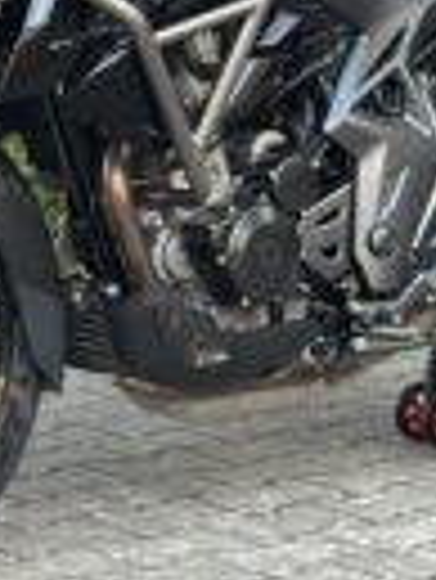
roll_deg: -0.3
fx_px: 2330
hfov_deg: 10.7
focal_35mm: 139
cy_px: -2
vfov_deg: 14.0
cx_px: 166
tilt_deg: -0.1
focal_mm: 6.86
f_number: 1.78
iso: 125
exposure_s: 1/143
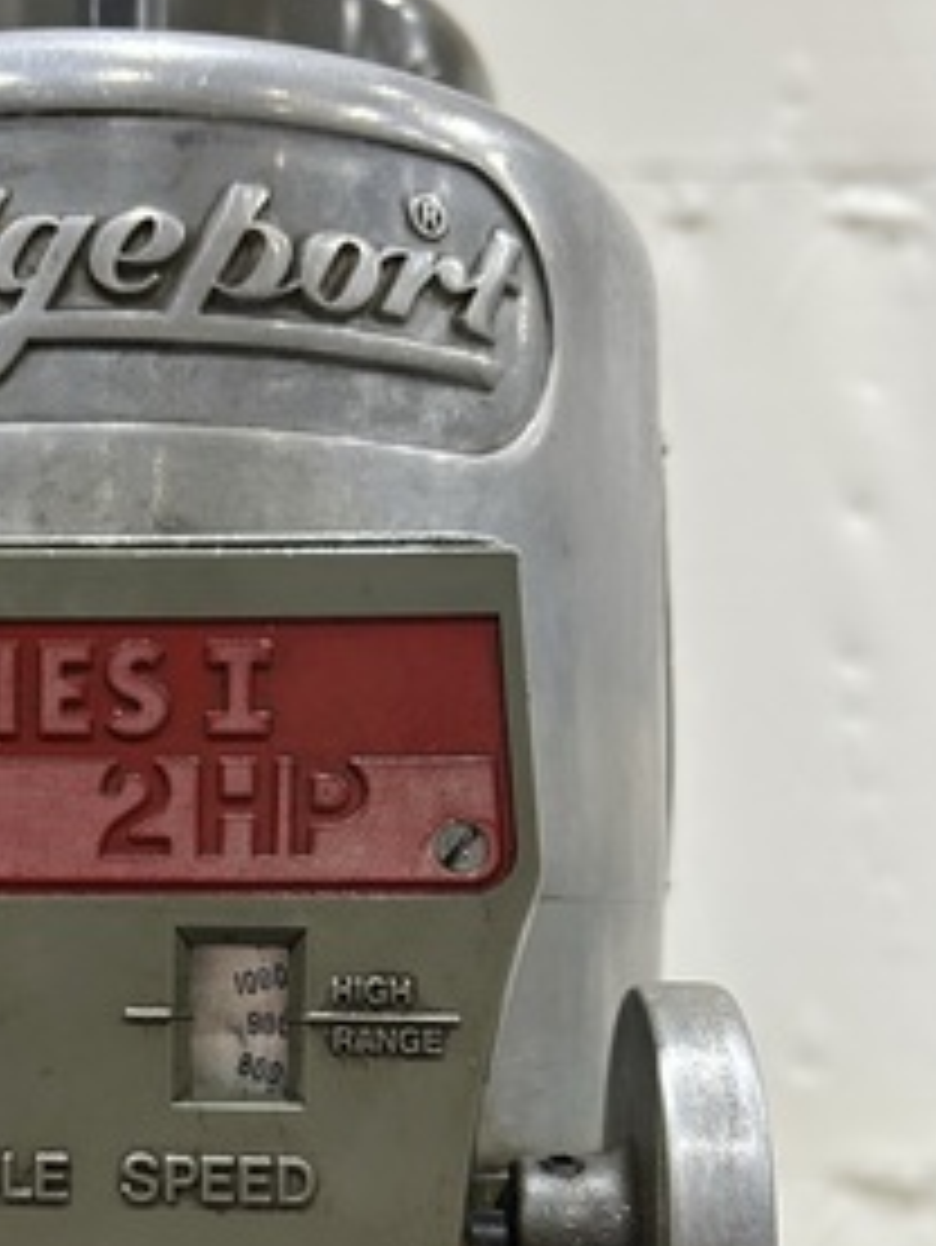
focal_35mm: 45
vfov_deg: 40.7
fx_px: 1621
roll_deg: +0.4
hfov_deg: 31.2
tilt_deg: +1.7
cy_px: 954
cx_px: 158
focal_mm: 5.7
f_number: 1.5
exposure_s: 1/60
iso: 400
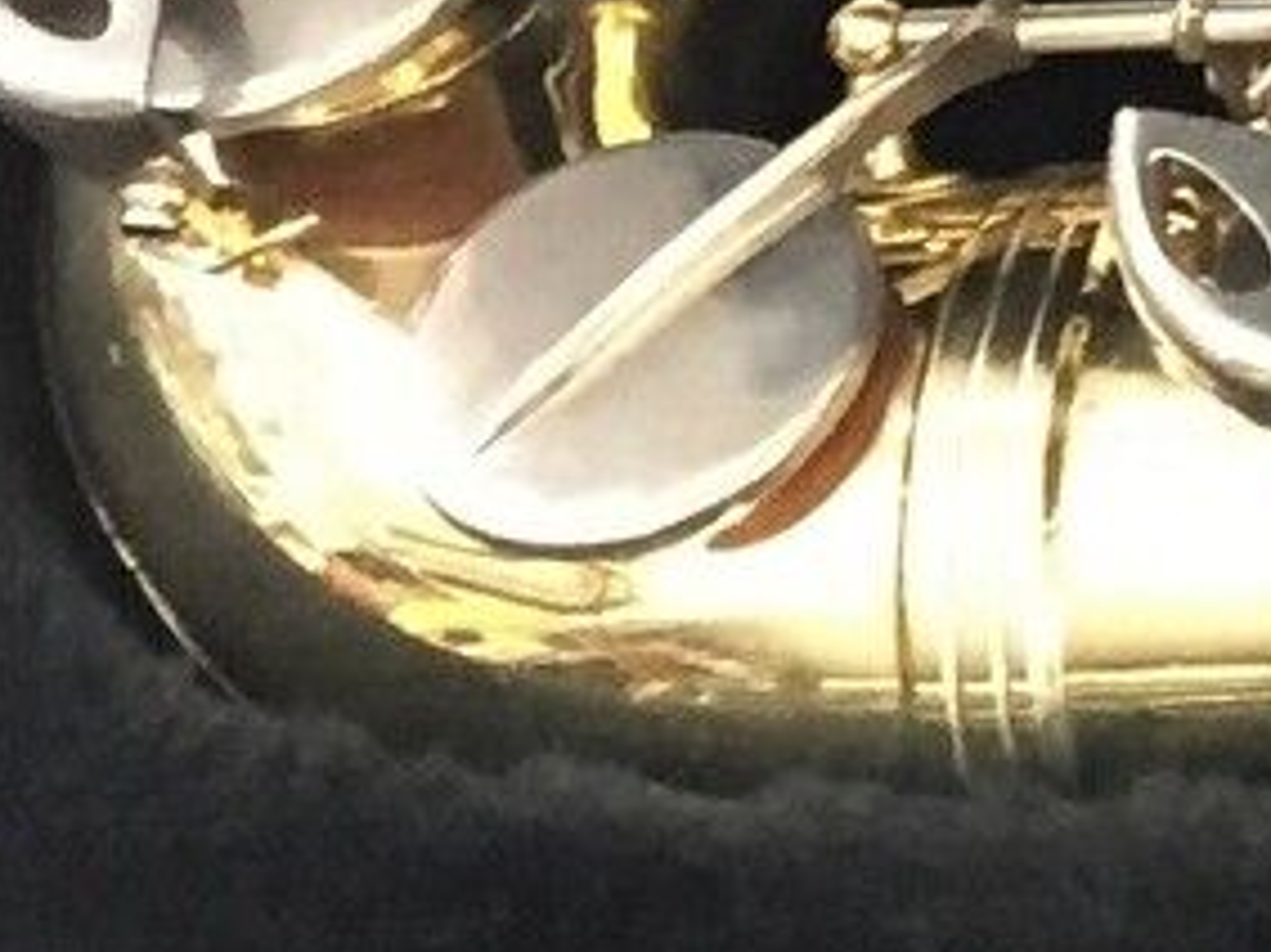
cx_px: 4024
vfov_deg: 7.0
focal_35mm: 205
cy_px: -795
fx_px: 7524
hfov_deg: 8.0
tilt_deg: -64.1
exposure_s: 1/33
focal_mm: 4.15
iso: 320
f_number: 2.2
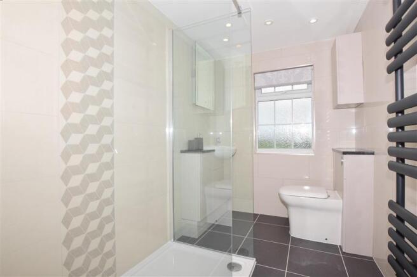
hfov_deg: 100.4
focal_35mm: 15
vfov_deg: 77.3
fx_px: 174
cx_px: 208
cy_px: 138
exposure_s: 1/200
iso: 400
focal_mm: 10
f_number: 18
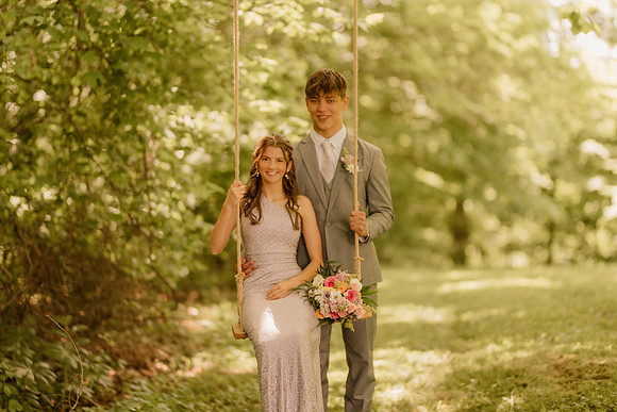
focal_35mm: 85
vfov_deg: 16.1
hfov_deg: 23.9
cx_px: 308
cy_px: 206
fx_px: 1457
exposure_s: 1/1250
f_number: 1.4
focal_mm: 85
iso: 400
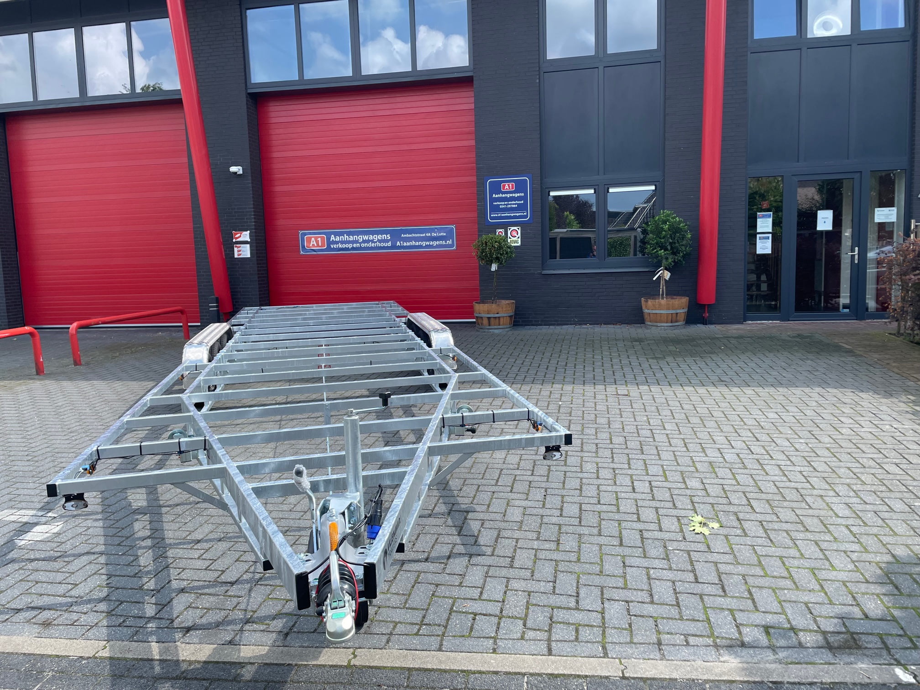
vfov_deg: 53.1
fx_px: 691
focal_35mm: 26
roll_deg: +1.2
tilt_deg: -5.4
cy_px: 345
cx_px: 460
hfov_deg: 67.3
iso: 32
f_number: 1.6
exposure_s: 1/1014
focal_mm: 4.2
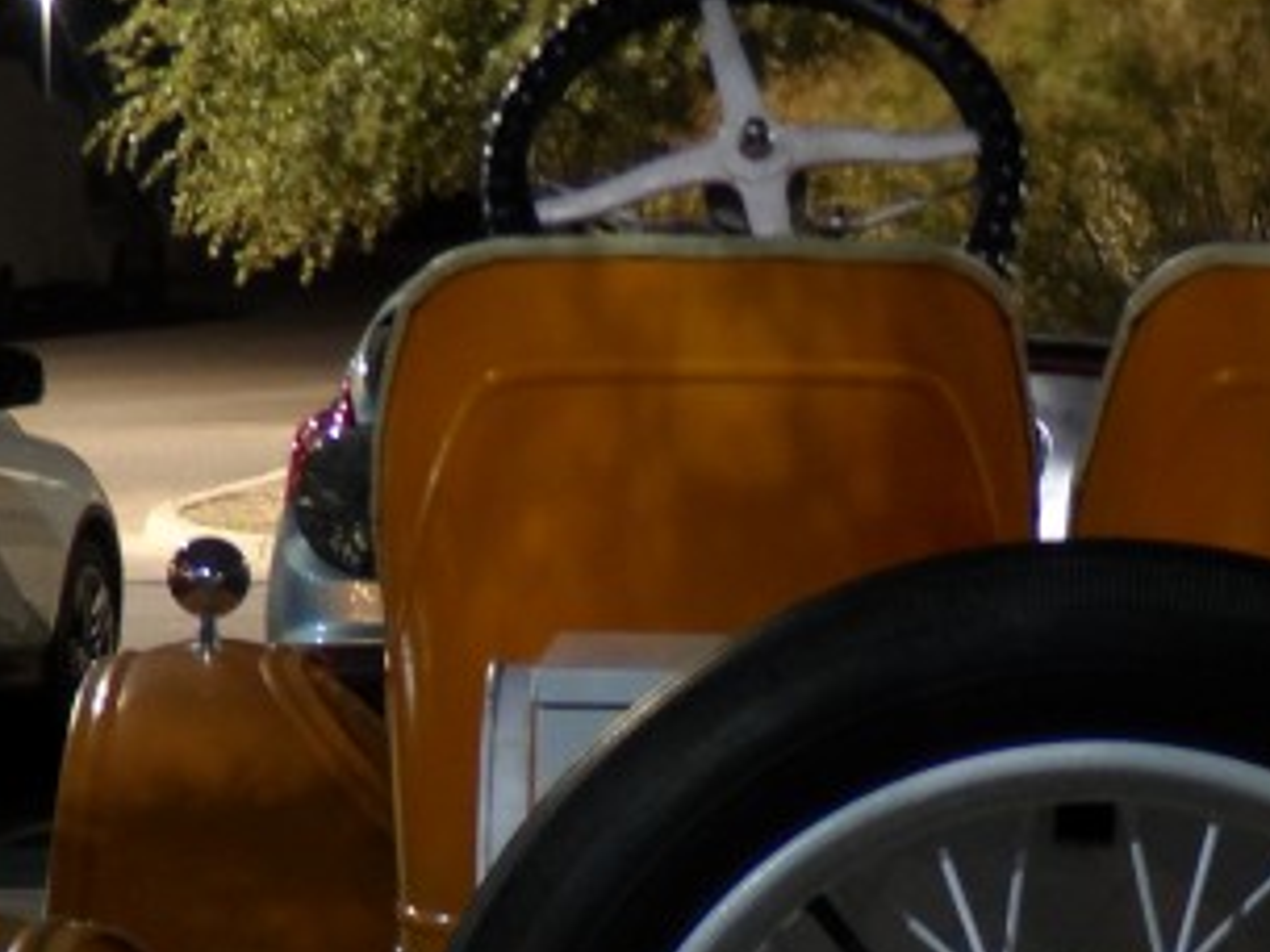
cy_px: 1378
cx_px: 1128
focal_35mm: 209
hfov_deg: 9.4
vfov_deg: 7.0
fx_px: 7668
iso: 80
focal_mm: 10.2
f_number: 4.2
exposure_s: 8
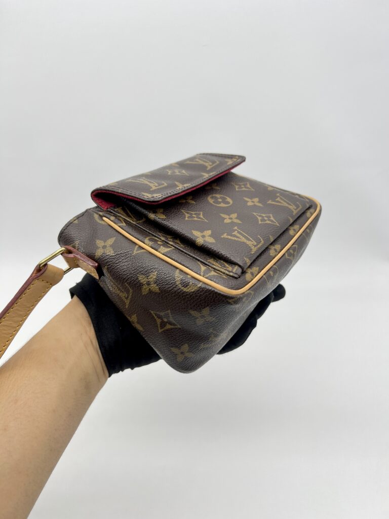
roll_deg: -0.4
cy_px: 260
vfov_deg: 67.3
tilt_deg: -32.6
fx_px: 390
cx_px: 194
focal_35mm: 26
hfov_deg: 53.1
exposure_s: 1/100
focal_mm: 5.7
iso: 32
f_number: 1.5
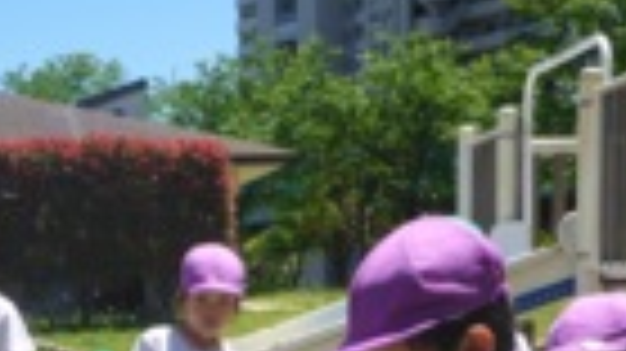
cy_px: 558
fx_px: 1410
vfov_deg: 13.2
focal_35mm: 85
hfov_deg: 24.6
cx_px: 117
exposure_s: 1/800
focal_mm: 5.5
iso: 100
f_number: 3.5
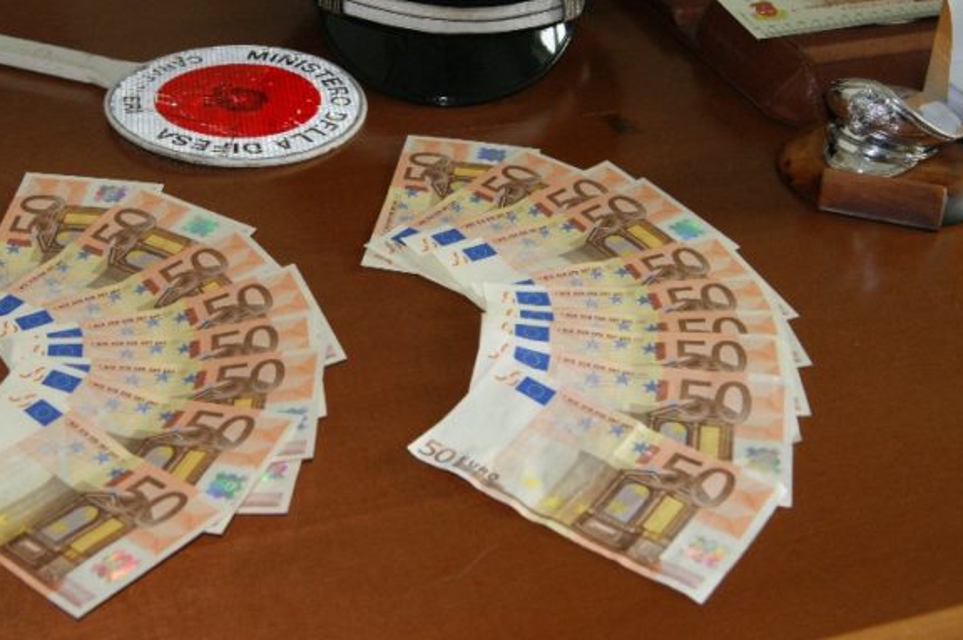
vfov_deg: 24.1
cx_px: 368
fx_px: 1497
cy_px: 237
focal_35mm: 56
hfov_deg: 35.5
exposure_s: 1/60
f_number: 5.6
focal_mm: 28
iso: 400
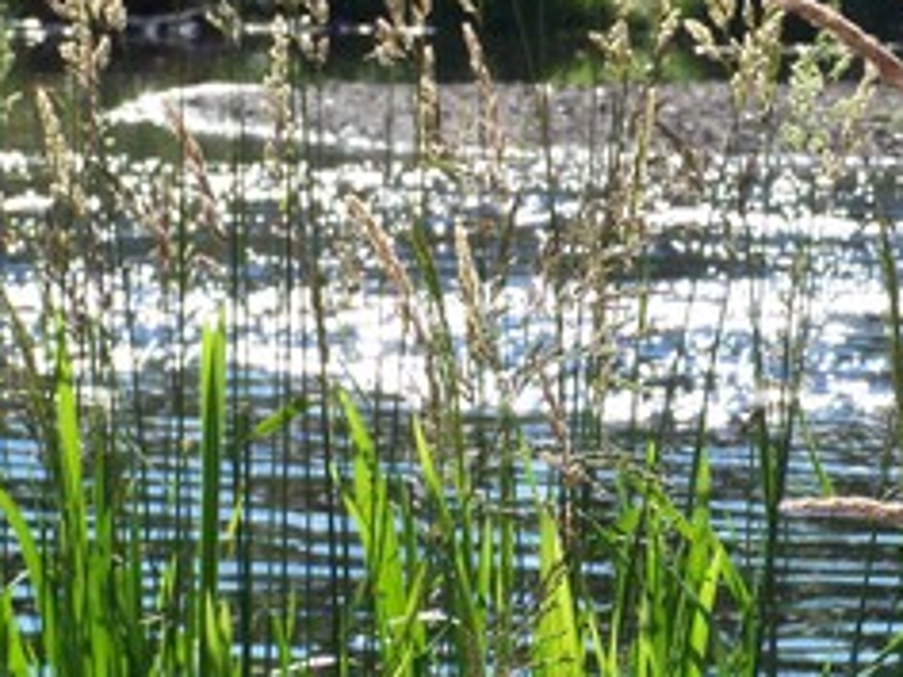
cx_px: 861
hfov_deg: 6.7
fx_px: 7643
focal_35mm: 293
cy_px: 75
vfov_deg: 5.1
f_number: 4.5
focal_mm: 21.2
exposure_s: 1/800
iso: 160
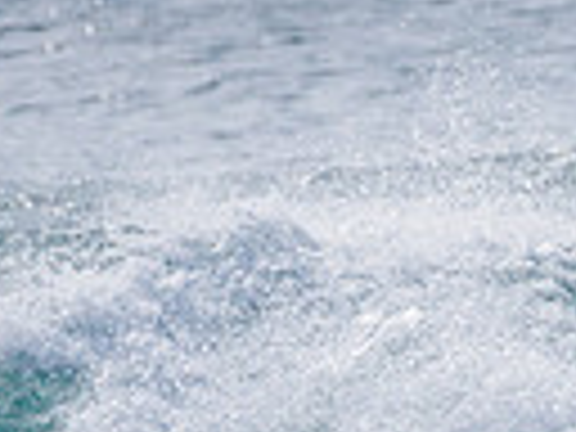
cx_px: 837
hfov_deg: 0.7
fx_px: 44328
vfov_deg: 0.6
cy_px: 418
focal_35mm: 2664
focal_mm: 500
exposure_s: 1/2000
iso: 72
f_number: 5.6
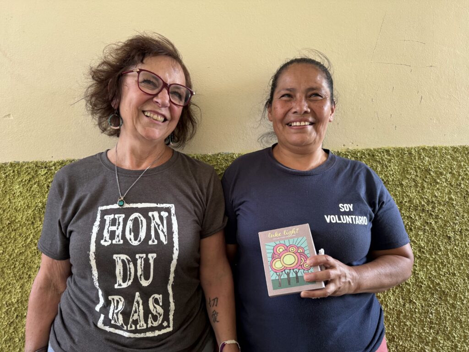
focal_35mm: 24
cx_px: 234
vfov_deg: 56.8
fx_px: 325
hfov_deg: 71.6
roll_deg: +2.9
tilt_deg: -3.7
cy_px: 176
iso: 200
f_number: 1.78
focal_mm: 6.76
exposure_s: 1/121
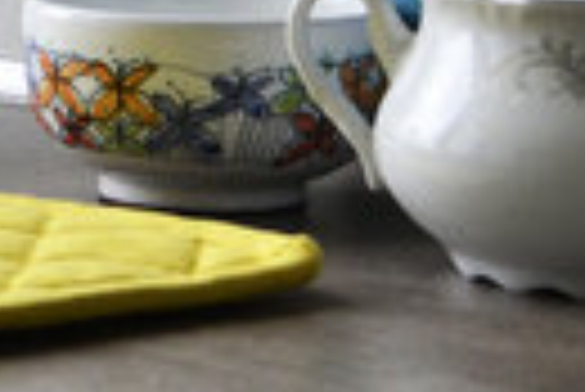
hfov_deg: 8.2
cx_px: -405
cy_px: -363
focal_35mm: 243
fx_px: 3953
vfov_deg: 5.6
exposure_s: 1/200
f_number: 5.6
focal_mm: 34
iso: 800
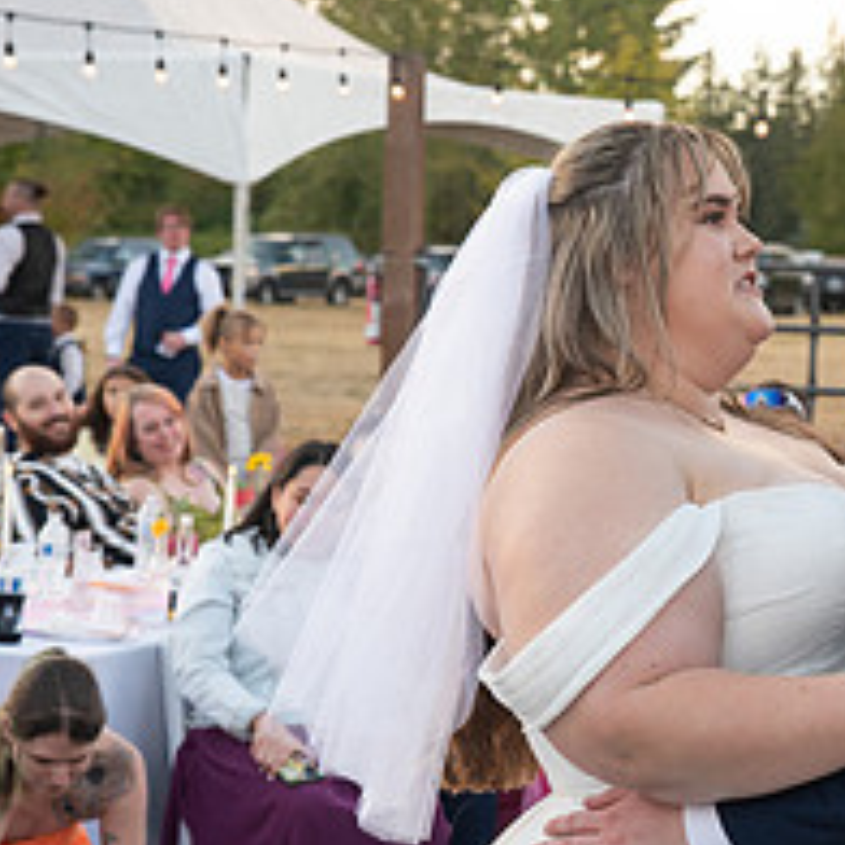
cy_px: 420
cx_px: 992
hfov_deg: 12.4
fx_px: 3811
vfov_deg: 12.7
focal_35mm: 138
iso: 800
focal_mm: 55
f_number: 5.6
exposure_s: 1/160
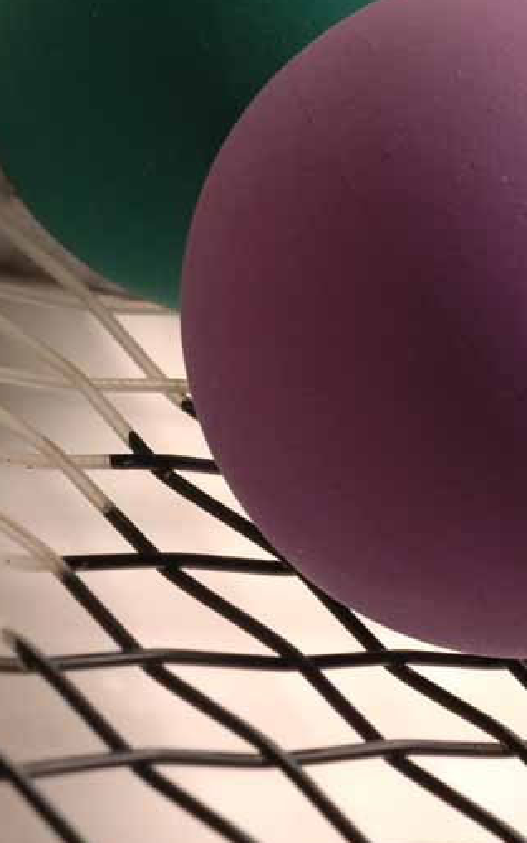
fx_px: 3678
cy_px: 195
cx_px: 341
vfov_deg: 13.0
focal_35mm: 160
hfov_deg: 8.2
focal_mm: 60
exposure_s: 1/160
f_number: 18
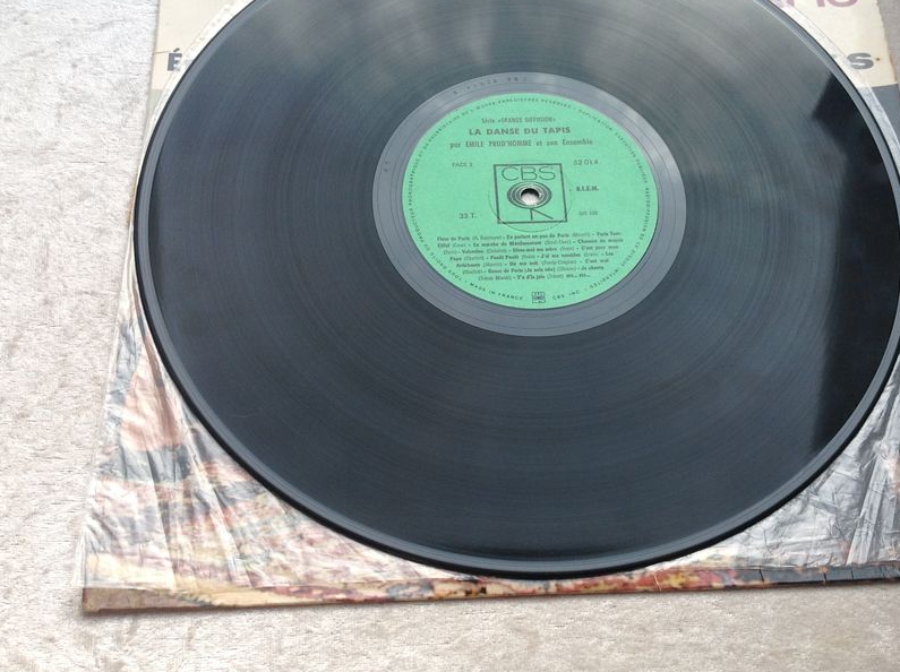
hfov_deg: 42.9
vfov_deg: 32.8
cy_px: 306
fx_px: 1142
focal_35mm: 44
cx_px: 513
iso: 50
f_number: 2.4
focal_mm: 4.28
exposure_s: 1/196
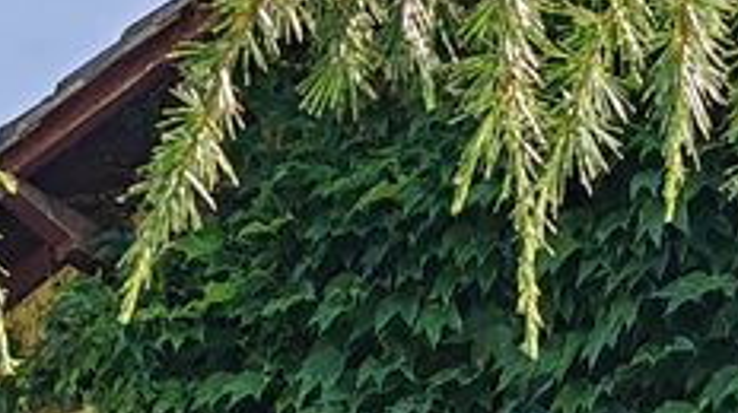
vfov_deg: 8.3
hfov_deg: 16.8
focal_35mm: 127
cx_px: 541
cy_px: 1153
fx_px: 2483
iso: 50
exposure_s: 1/430
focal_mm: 6.12
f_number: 1.9
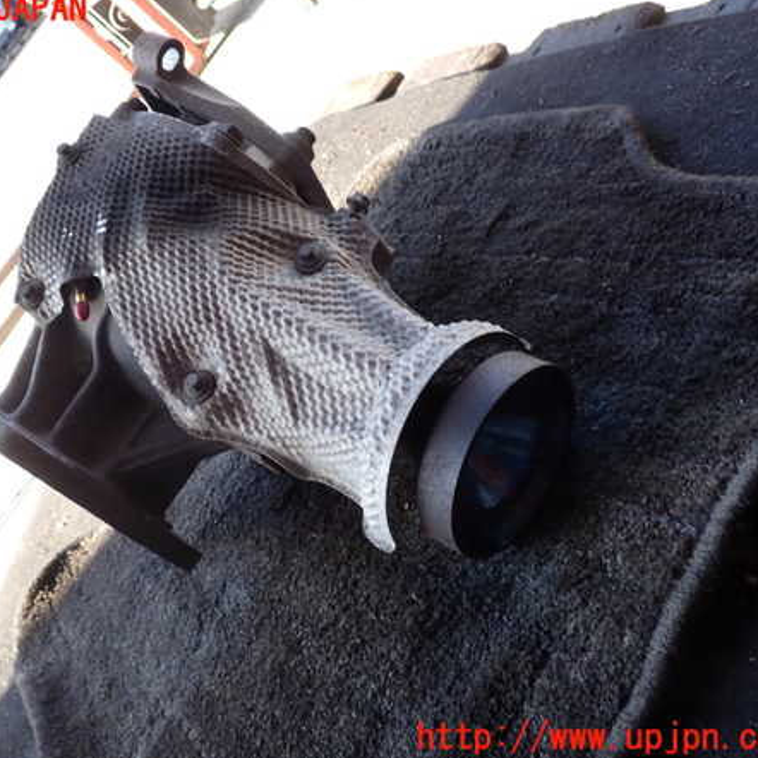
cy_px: 374
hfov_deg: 45.7
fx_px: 892
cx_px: 290
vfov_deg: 46.0
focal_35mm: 36
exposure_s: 1/60
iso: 100
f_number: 3.2
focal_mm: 5.4
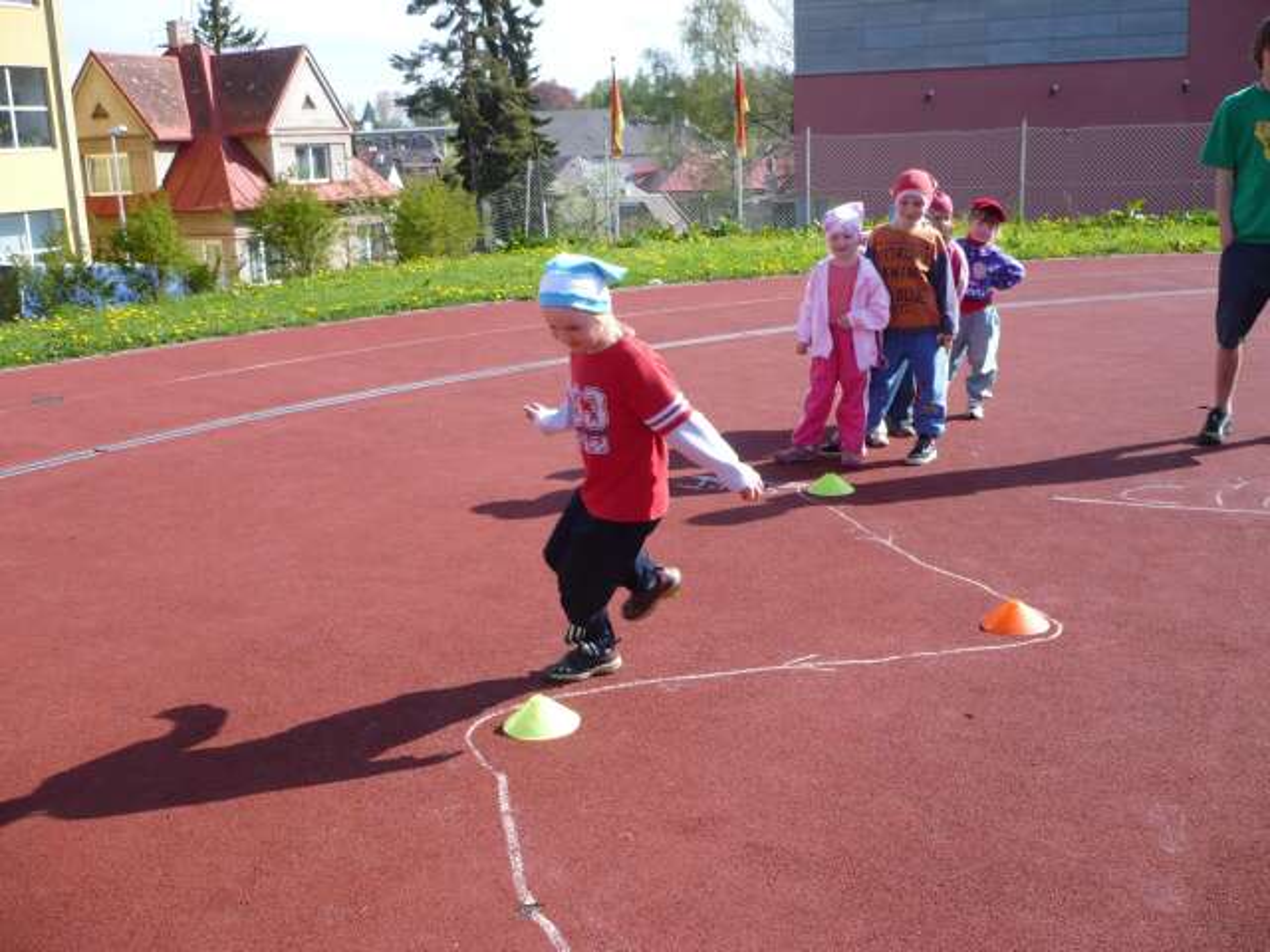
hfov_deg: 52.6
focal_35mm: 35
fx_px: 1284
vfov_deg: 40.7
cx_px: 635
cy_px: 476
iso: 100
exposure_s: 1/640
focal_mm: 5.8
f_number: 2.8
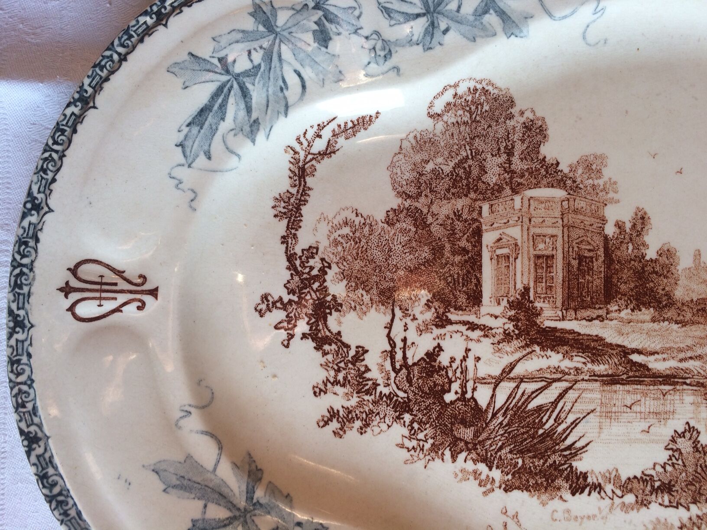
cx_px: 354
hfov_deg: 61.7
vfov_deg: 48.2
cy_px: 265
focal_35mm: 29
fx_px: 592
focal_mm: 4.15
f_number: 2.2
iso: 32
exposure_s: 1/104
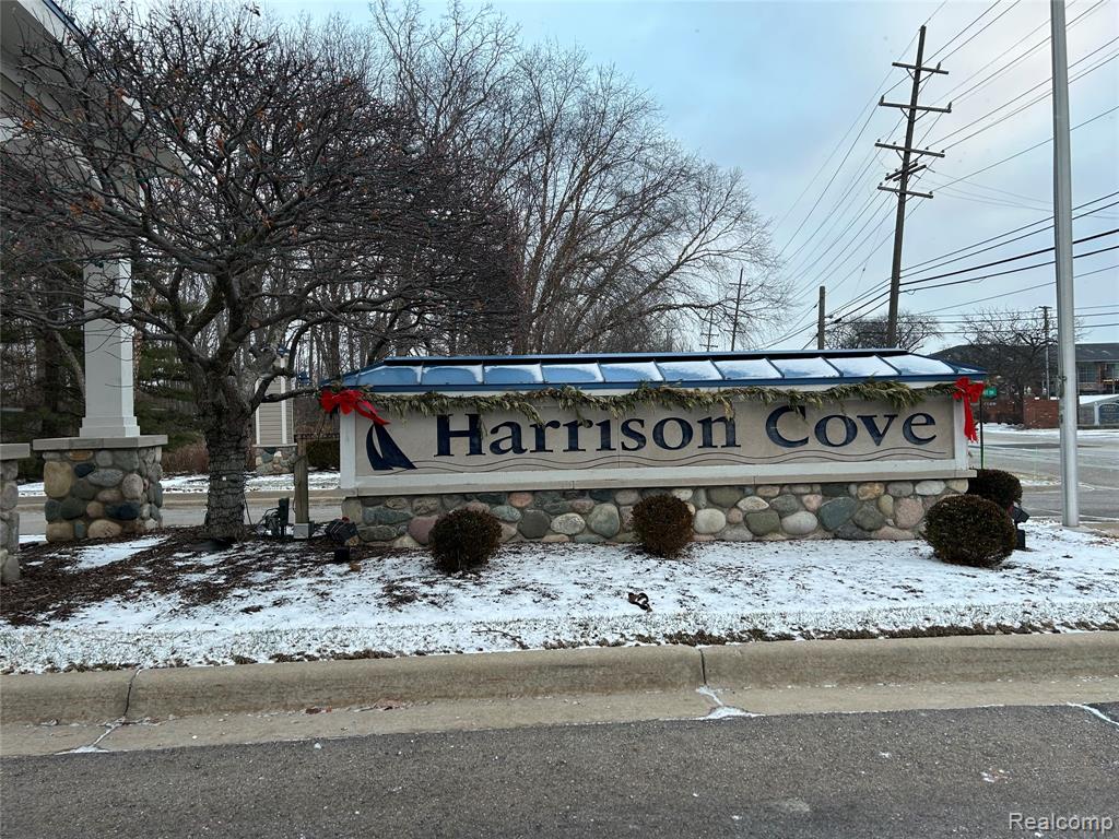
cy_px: 420
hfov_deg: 67.3
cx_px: 560
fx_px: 840
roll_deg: +0.8
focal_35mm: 26
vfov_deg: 53.1
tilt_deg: -0.7
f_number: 1.5
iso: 40
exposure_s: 1/121
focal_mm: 5.7
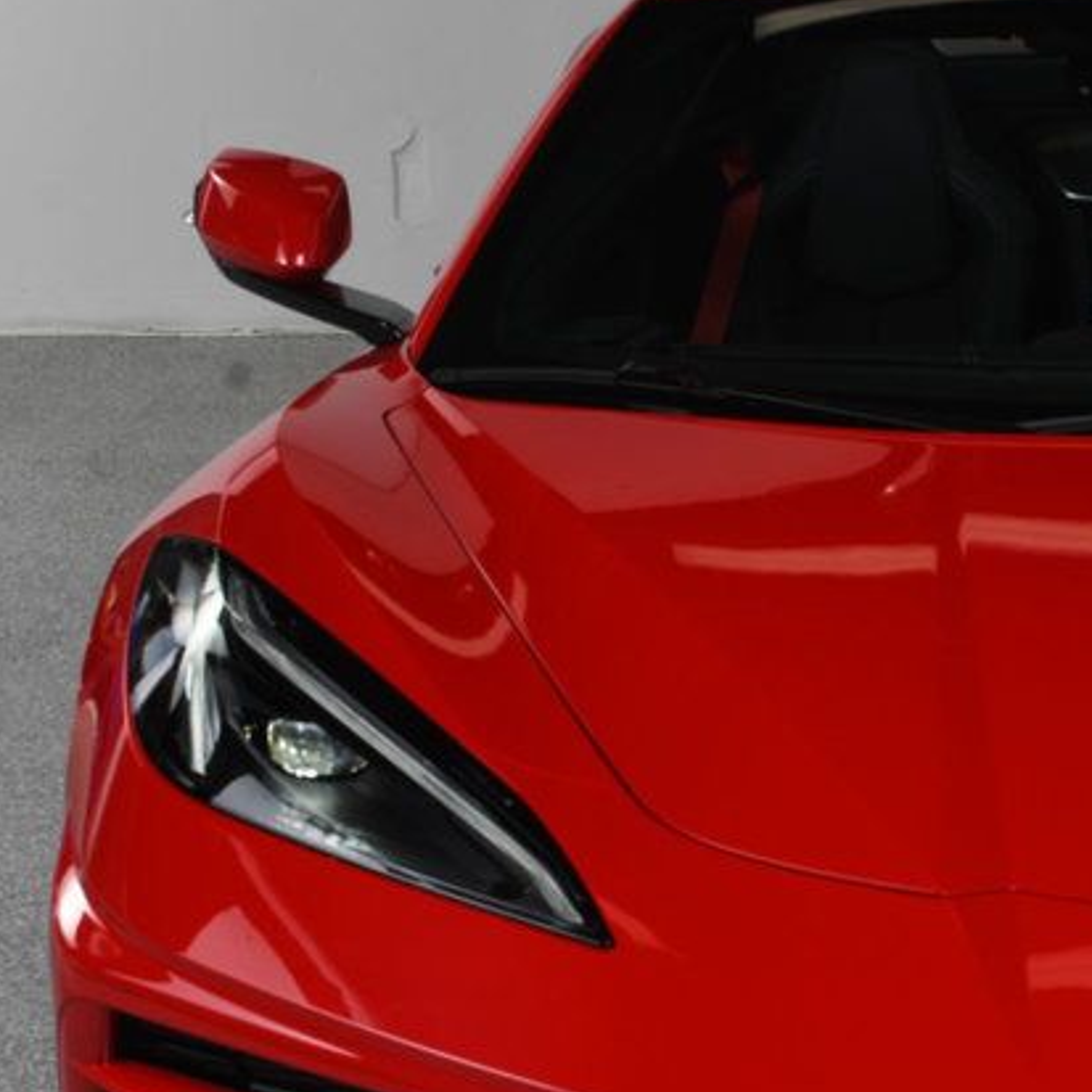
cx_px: 1163
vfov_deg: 17.2
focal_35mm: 101
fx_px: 3605
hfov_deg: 16.8
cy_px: 780
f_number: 13
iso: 100
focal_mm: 32
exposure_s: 1/160
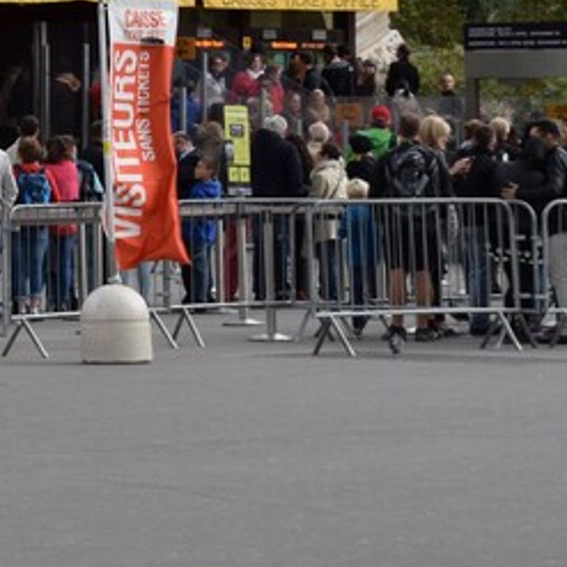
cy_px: 20
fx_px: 3984
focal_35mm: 215
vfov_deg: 8.1
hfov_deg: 8.0
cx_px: -289
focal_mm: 52
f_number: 8
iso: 320
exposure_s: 1/250
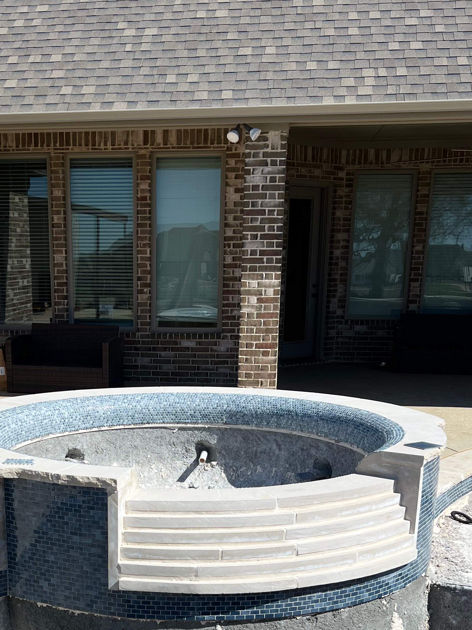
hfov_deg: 30.6
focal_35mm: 47
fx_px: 854
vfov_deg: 39.1
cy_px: 487
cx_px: 145
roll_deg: +0.7
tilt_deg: -12.8
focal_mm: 5.7
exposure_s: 1/6211
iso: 50
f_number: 1.5
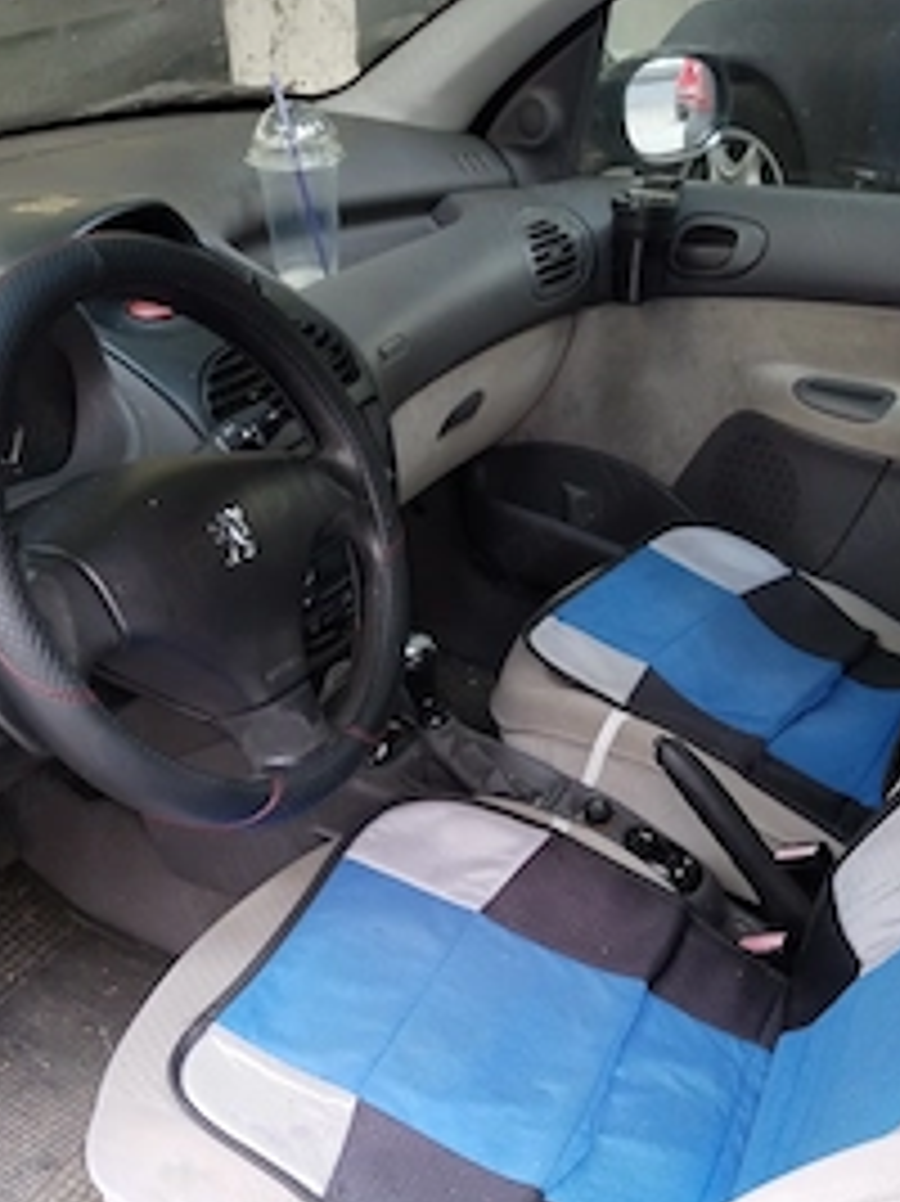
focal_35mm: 39
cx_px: 477
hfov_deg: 36.8
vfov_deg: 46.3
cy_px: 887
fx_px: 1353
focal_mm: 4.75
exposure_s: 1/50
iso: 246
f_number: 1.8
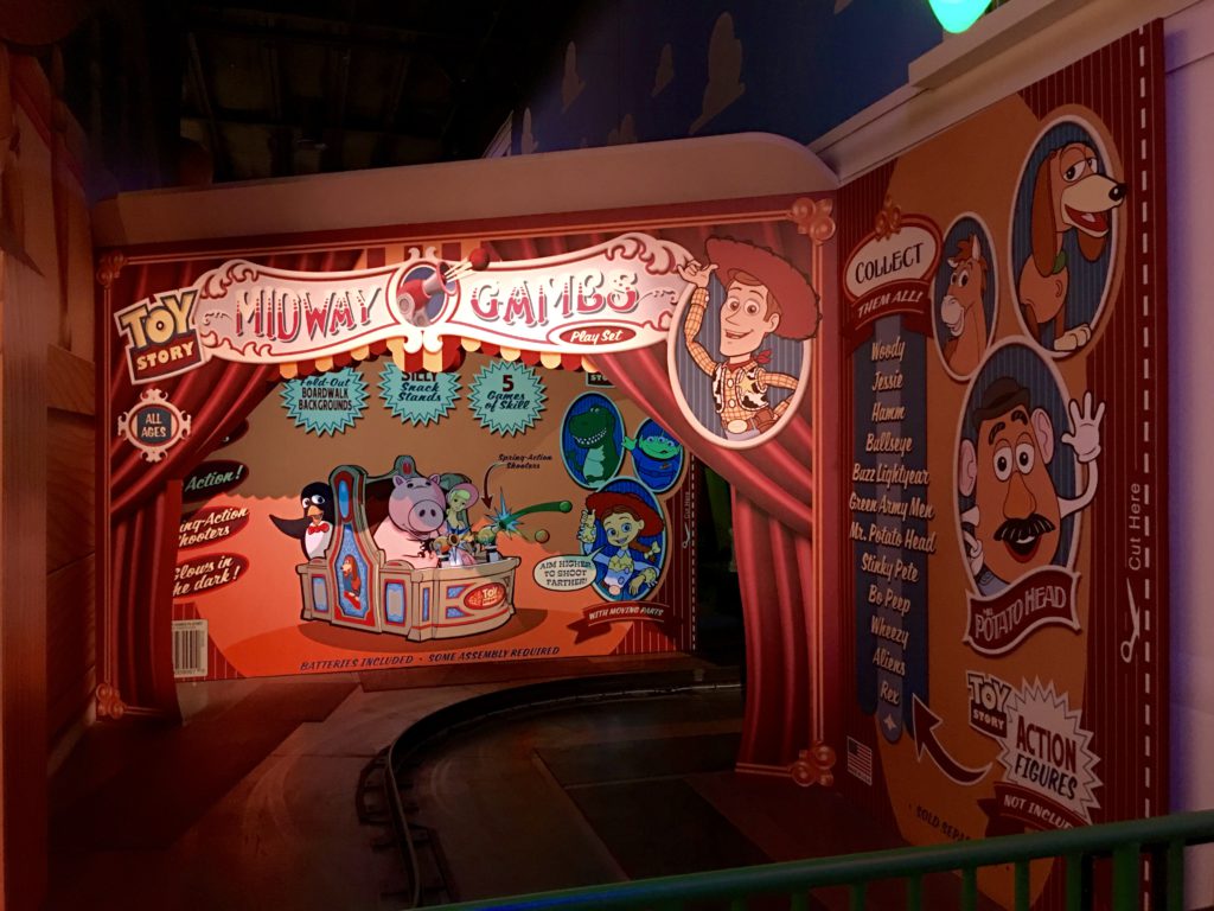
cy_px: 456
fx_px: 1017
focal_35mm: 29
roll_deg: -0.4
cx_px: 607
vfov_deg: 48.2
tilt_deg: +0.5
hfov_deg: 61.7
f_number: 2.2
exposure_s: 1/4
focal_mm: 4.15
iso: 80
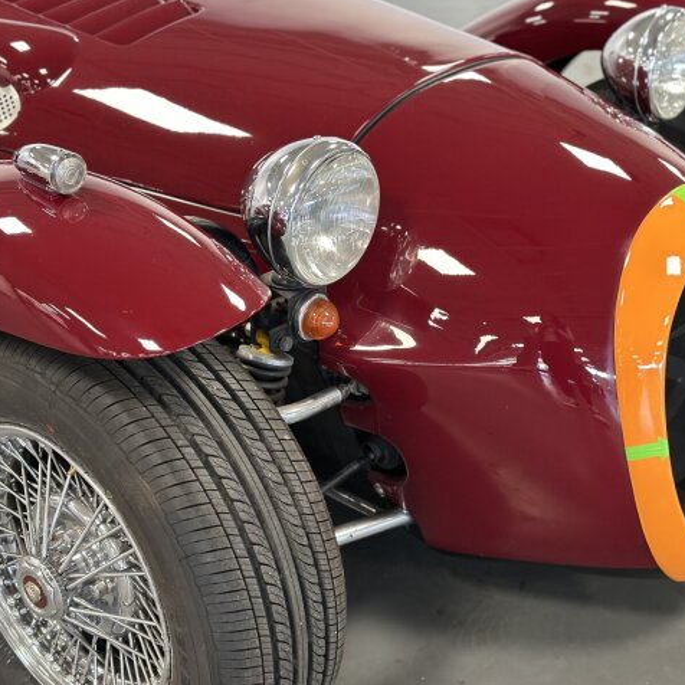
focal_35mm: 57
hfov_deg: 29.9
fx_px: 1276
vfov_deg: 30.0
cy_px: 342
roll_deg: -1.2
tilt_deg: -28.0
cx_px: 427
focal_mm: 6.86
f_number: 1.78
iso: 400
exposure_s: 1/50
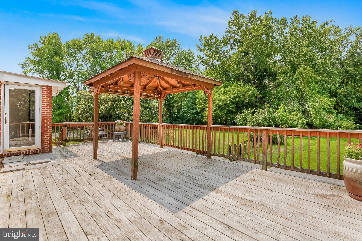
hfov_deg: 96.7
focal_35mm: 16
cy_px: 120
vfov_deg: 73.7
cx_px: 181
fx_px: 161
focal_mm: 10.8
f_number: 8
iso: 100
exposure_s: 1/160
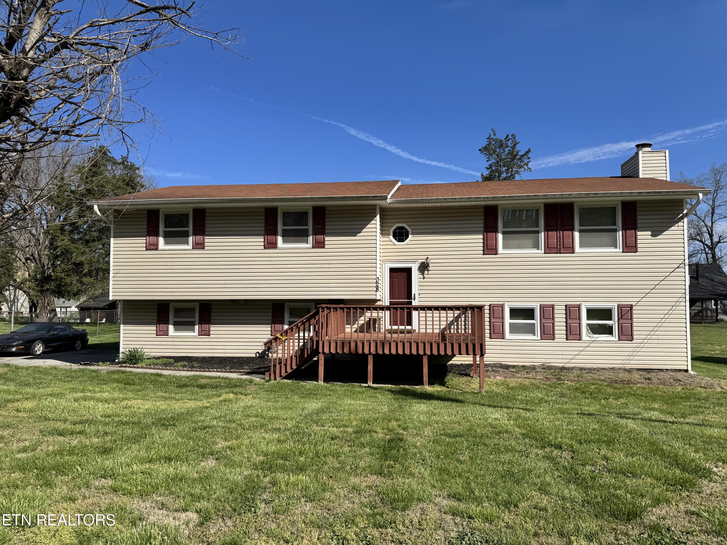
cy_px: 272
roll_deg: -0.7
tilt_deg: +3.5
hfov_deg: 71.6
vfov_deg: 56.8
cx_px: 364
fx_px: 504
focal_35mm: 24
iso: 80
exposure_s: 1/5348
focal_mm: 6.76
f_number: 1.78
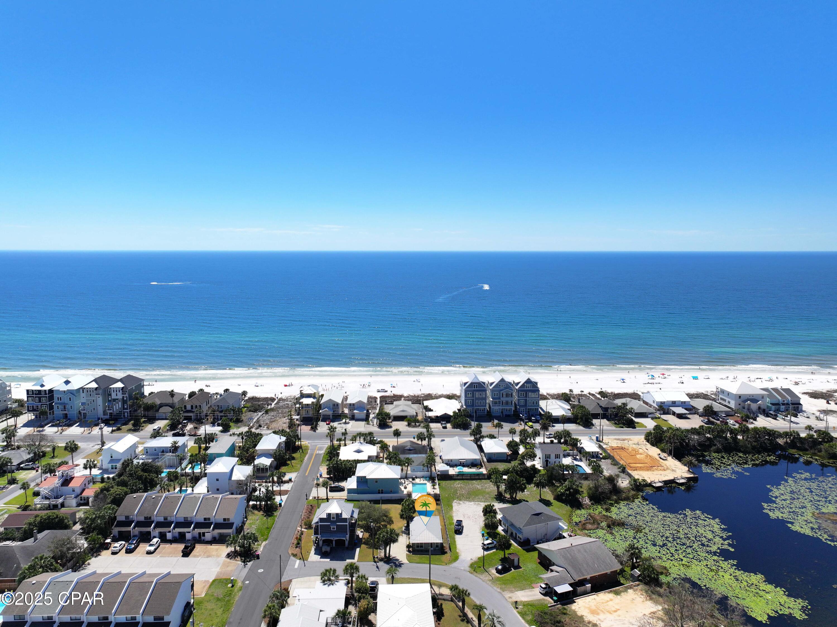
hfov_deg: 71.6
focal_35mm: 24
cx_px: 418
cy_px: 314
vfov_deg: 56.8
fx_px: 580
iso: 110
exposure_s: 1/2500
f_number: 2.8
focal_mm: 12.29
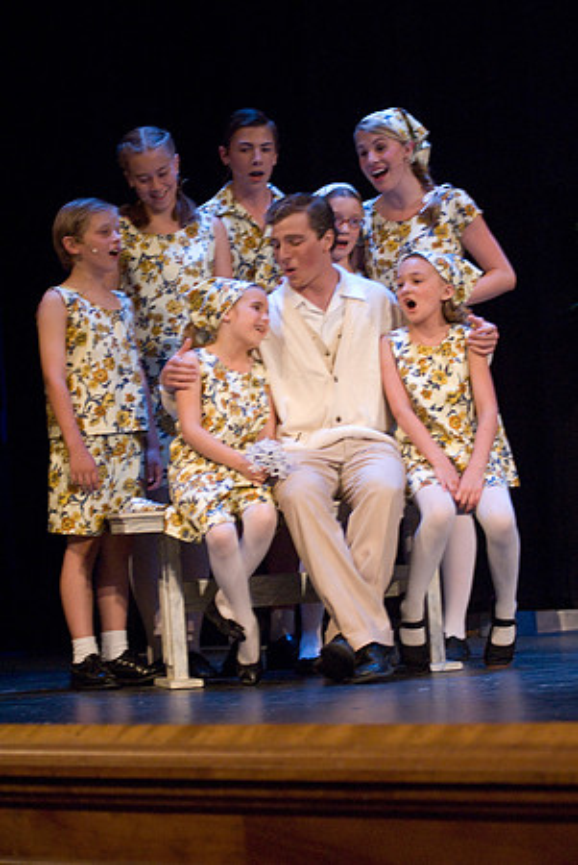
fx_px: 2883
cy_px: 432
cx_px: 289
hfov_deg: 11.4
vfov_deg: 17.0
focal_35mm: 120
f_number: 2.8
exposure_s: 1/30
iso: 1600
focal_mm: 80
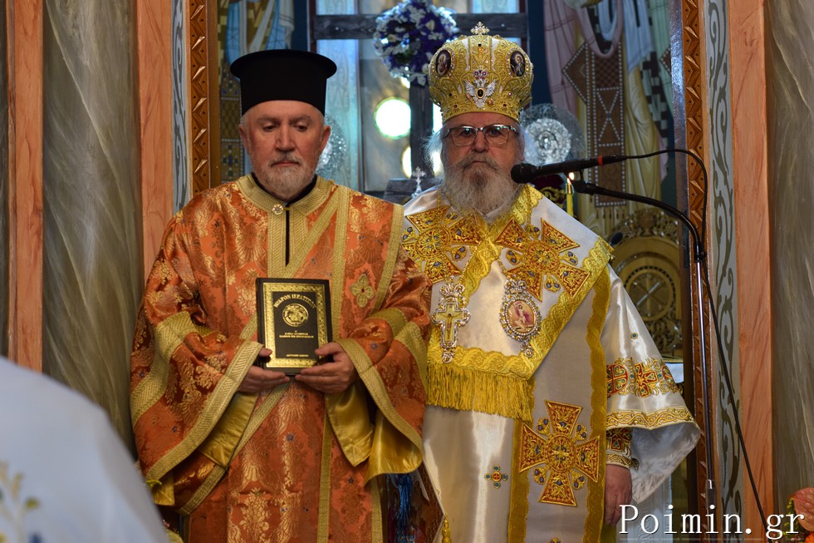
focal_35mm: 75
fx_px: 1695
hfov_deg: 27.0
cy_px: 272
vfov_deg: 18.2
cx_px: 407
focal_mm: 50
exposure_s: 1/60
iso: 720
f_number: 4
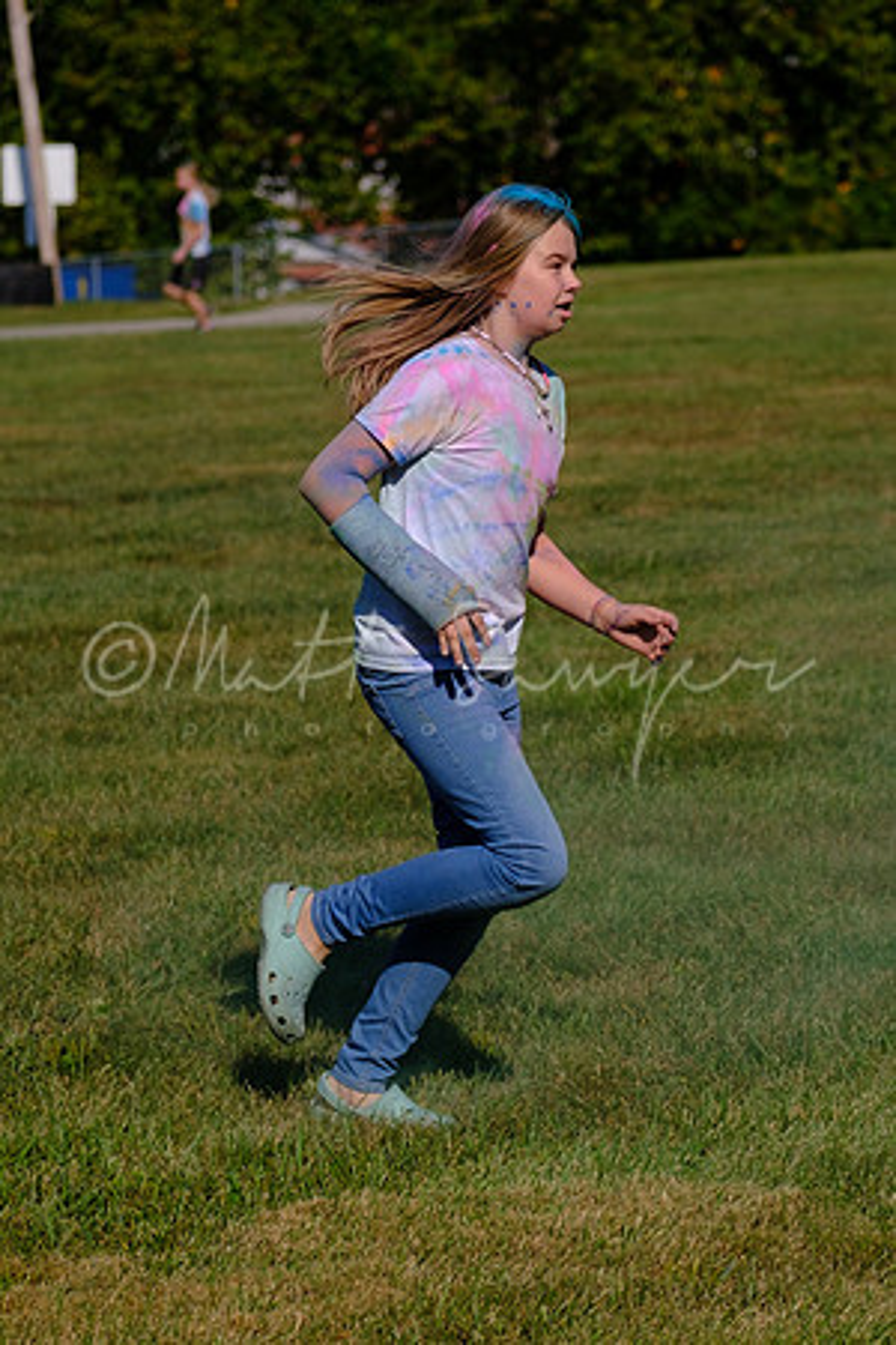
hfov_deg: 8.1
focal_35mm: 169
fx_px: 6299
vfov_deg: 12.2
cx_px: 573
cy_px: 485
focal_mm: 58.7
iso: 200
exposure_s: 1/7000
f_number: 2.8
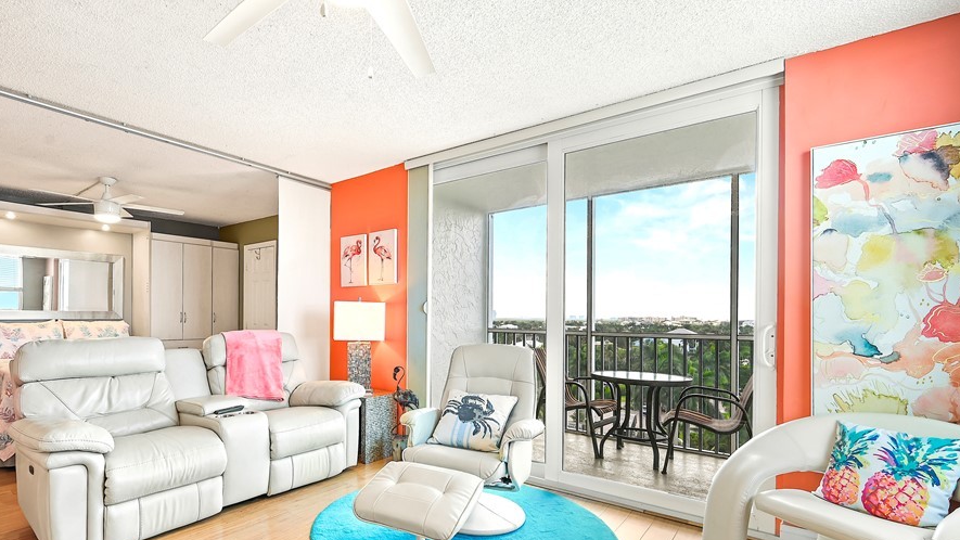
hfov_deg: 91.7
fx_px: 458
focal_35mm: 18
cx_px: 392
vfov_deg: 60.6
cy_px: 322
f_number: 8
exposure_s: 1.3
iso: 100
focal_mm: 14
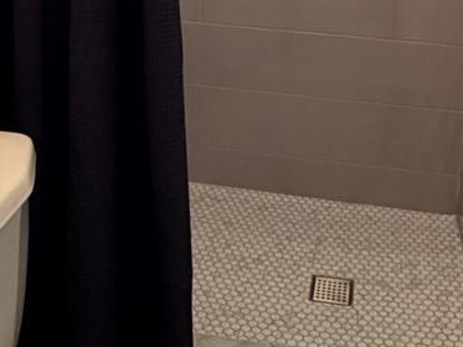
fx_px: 803
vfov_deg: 22.0
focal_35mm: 60
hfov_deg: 32.2
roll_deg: -2.2
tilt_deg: -7.7
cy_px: -104
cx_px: 249
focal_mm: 2.22
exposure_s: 1/60
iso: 320
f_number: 2.2
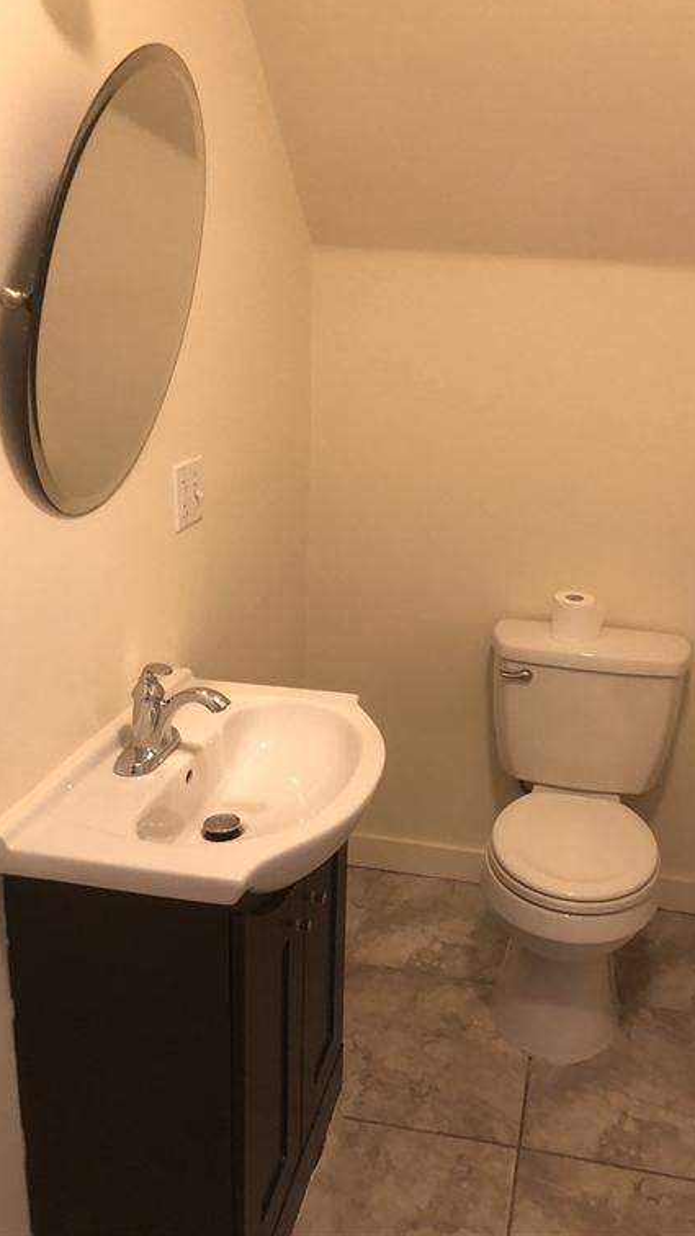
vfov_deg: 62.6
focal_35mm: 31
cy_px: 610
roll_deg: -1.0
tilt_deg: -18.3
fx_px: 1016
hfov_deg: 37.5
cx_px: 440
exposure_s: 1/15
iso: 80
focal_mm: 3.99
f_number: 1.8
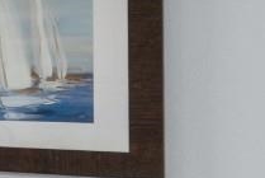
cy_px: 53
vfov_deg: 11.8
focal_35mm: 116
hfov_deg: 10.3
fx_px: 855
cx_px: -597
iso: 100
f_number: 4.5
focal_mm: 10
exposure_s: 1/2
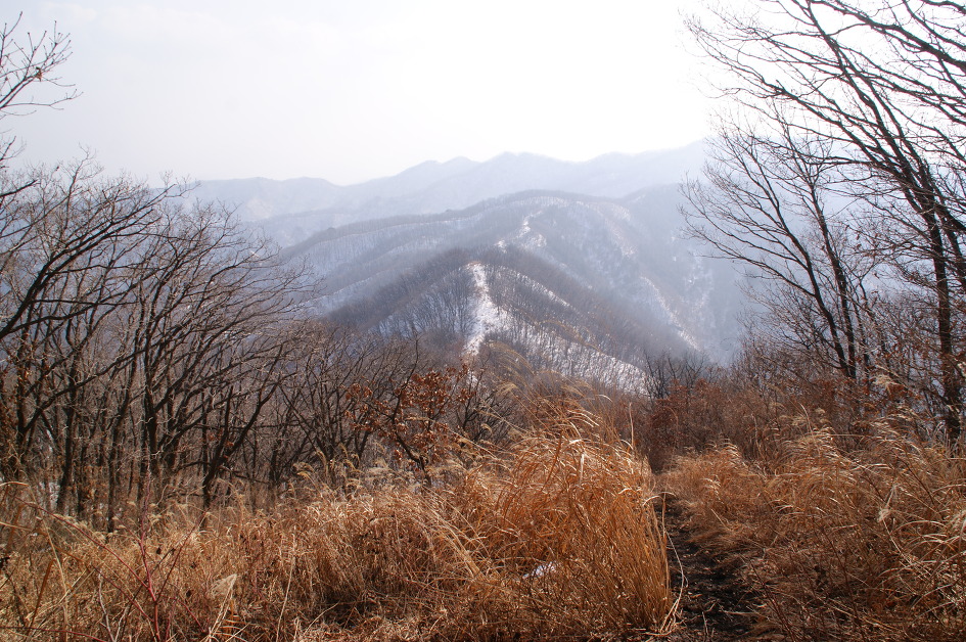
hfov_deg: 67.4
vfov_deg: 47.8
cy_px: 321
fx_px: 724
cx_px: 483
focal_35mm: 27
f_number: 10
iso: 100
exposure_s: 1/160
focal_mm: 18
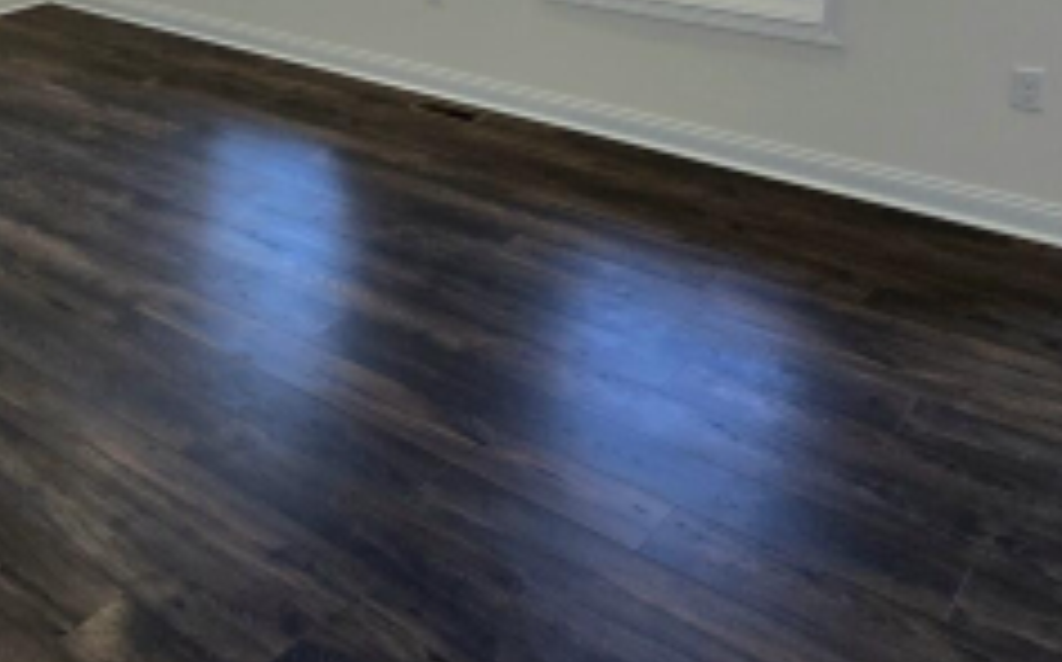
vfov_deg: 29.0
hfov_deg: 45.7
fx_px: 1128
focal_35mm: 39
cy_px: -97
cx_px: 108
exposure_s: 1/60.2
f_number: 2.2
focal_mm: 2.2
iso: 80
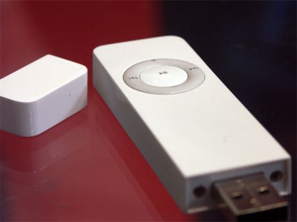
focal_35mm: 170
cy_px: 111
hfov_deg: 11.6
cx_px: 148
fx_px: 1457
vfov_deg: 8.7
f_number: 5
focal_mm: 43.14
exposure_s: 1/100
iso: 100
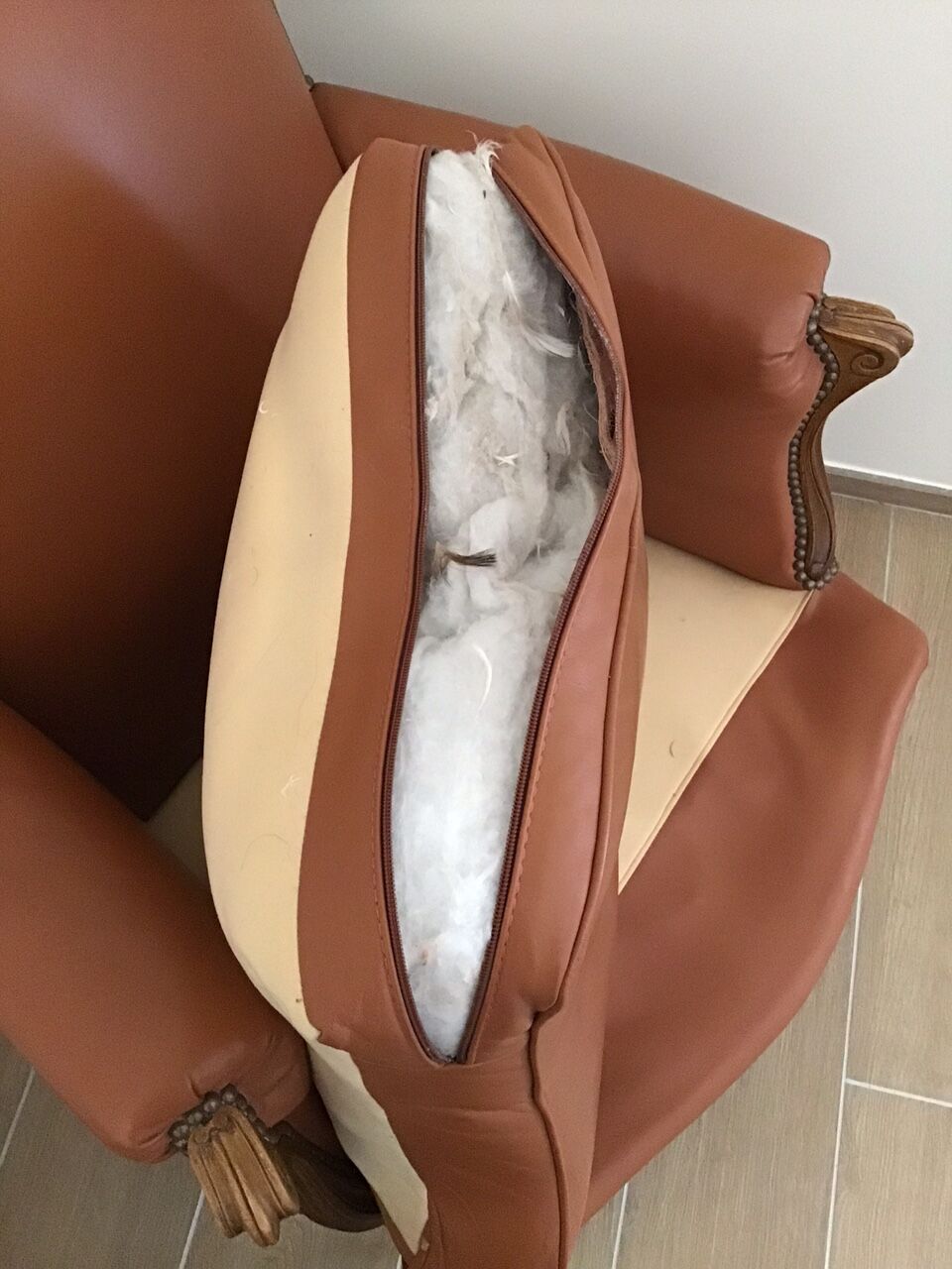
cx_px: 476
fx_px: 1137
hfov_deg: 45.4
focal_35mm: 31
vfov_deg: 58.4
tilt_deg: -66.1
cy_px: 634
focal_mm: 3.3
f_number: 2.4
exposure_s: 1/17
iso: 320
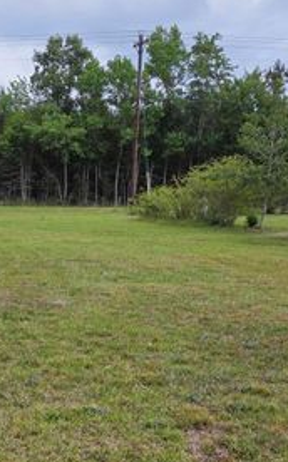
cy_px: 443
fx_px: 742
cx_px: -17
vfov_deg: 32.3
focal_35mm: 59
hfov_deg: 21.0
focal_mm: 5.4
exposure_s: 1/622
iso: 80
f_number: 1.8
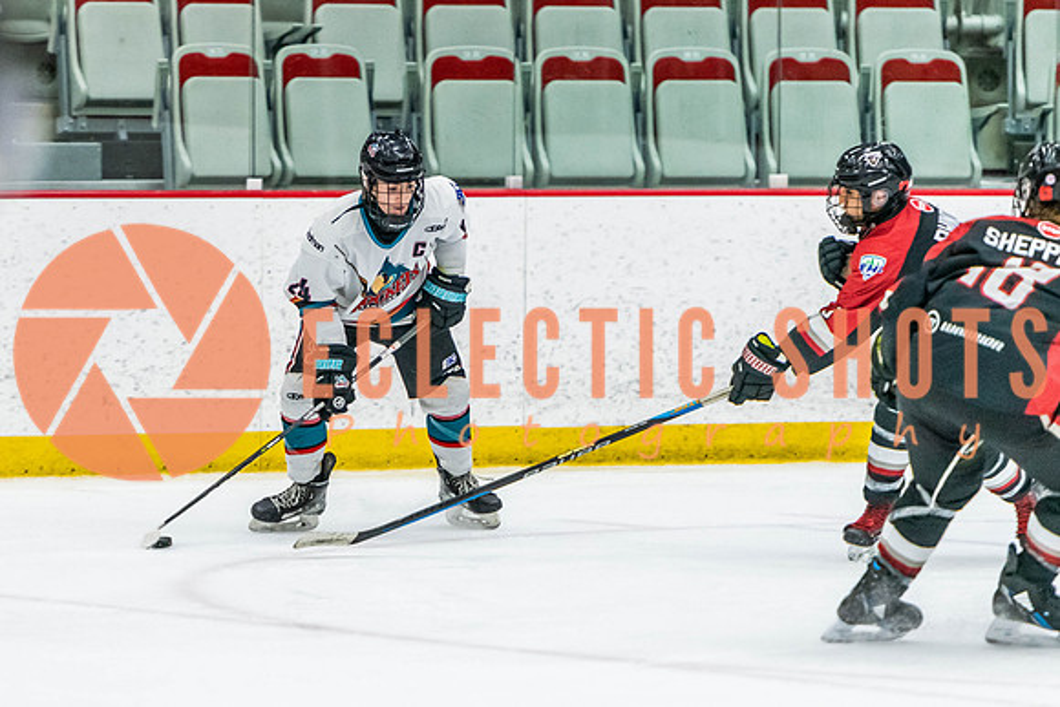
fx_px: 9486
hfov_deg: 6.4
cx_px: 323
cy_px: 388
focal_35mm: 322
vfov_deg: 4.3
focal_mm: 185
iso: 2500
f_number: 2.8
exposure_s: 1/640
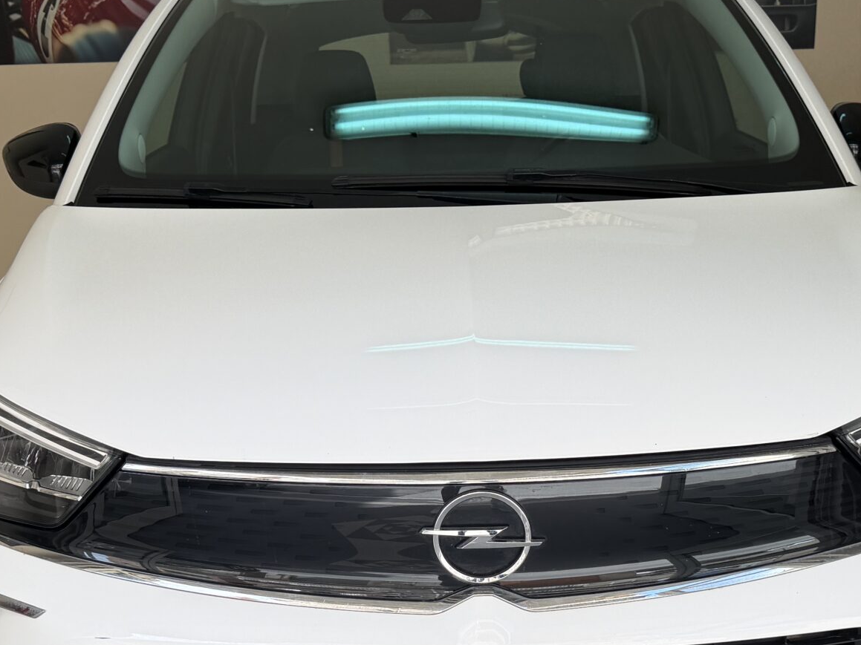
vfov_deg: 27.1
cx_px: 468
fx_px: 1318
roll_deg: +1.3
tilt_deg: -15.9
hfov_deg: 36.1
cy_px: 490
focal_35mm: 53
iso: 80
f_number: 1.78
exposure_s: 1/598
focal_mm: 6.76
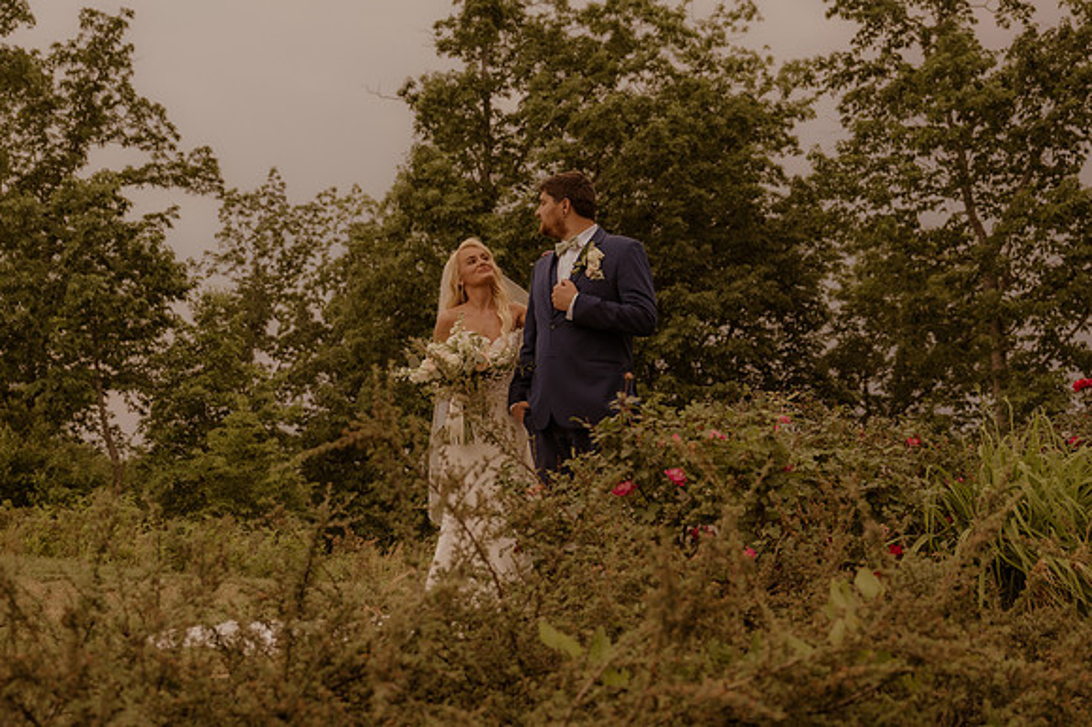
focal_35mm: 55
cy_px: 364
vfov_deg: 24.6
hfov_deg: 36.3
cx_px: 546
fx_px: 1667
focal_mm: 37
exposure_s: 1/1250
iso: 1000
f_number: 3.2
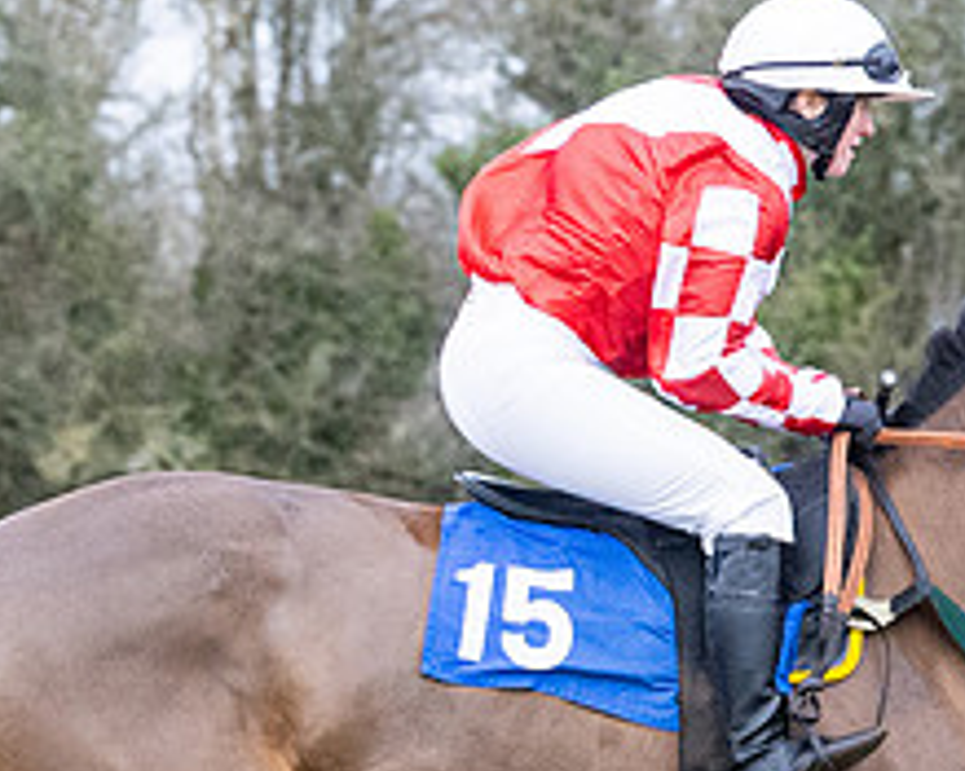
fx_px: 15073
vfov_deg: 2.9
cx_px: 998
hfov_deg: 3.7
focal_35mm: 528
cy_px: 926
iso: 1600
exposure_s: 1/1000
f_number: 4
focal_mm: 89
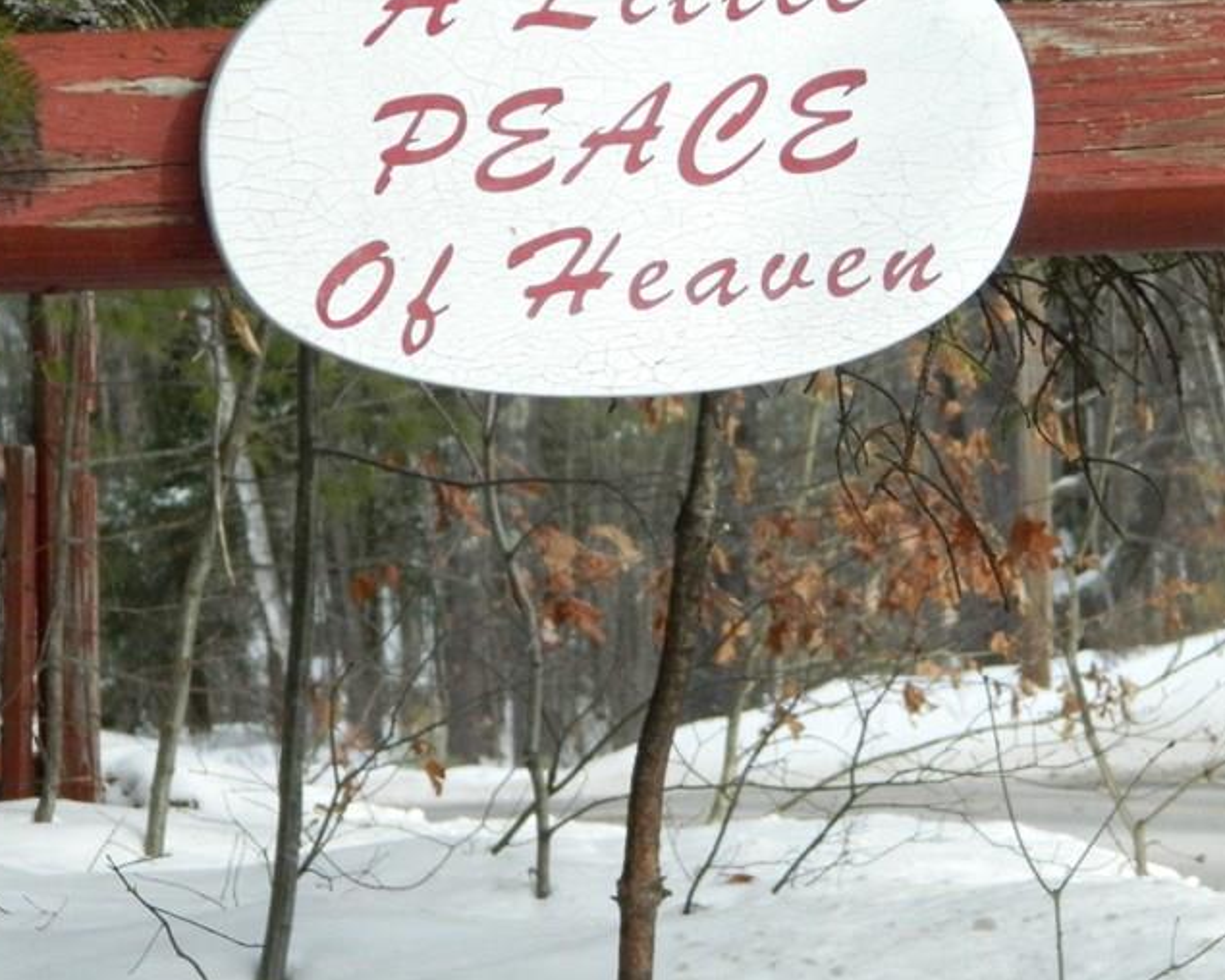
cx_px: 806
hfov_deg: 8.2
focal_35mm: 236
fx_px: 8556
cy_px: 320
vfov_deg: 6.6
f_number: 4.9
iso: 400
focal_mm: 27
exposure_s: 1/640
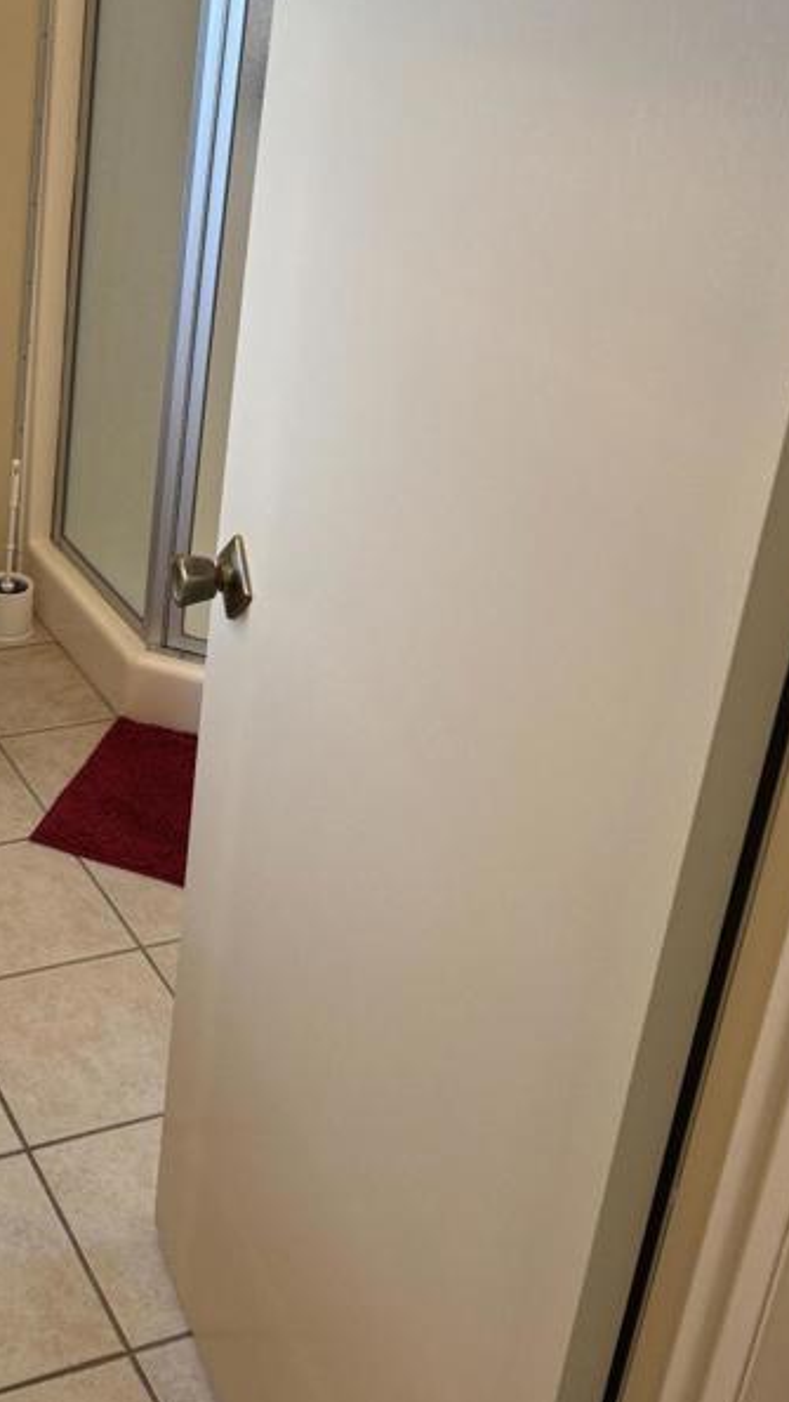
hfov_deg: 25.2
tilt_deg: -24.8
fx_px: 1673
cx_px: -12
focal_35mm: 45
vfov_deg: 45.0
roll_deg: -2.6
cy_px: 514
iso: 125
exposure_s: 1/60
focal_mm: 6.76
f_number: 1.78
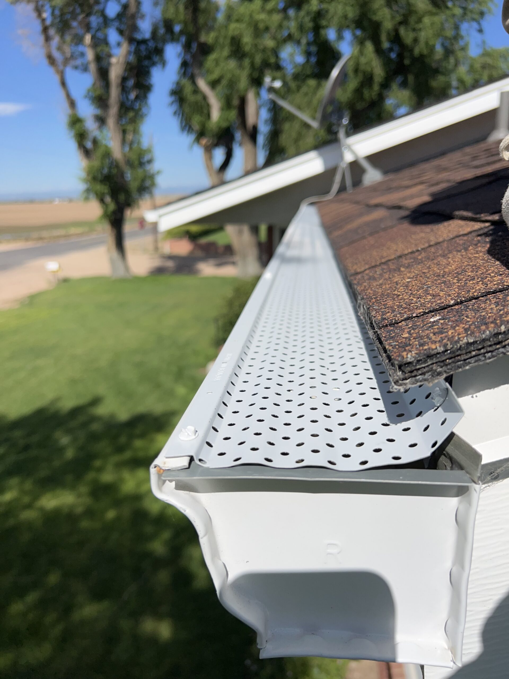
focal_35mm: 26
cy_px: 340
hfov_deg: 53.1
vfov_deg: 67.3
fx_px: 510
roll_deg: +1.7
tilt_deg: -12.7
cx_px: 254
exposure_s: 1/8696
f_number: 1.5
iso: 50
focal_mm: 5.7
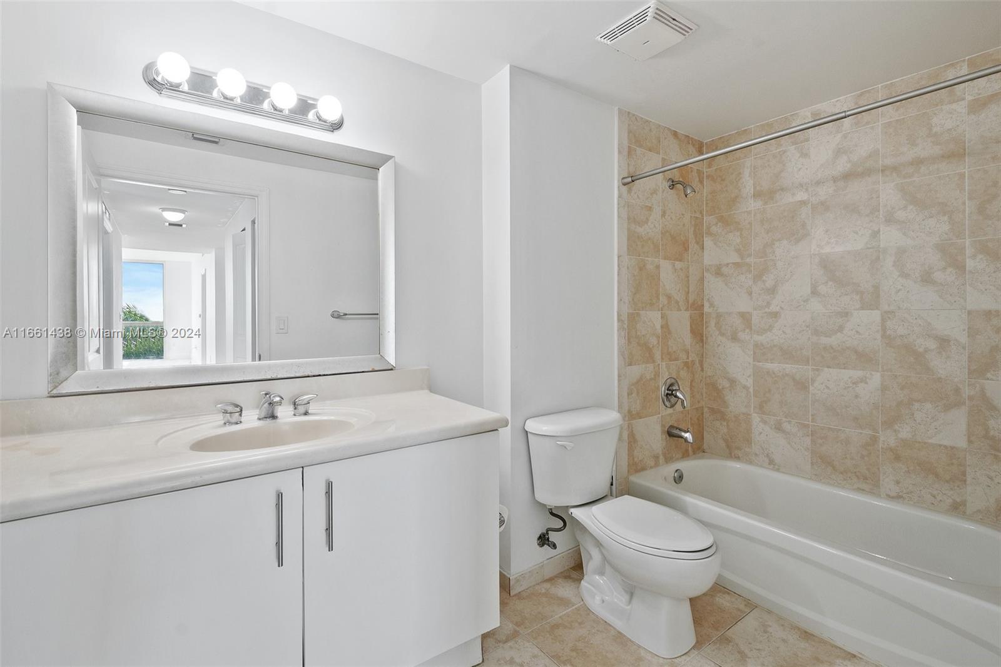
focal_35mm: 15
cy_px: 334
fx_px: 417
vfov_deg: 77.3
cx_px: 500
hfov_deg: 100.4
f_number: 8
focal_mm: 10
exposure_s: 1/15
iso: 500
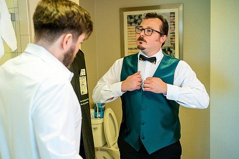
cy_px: 81
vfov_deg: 27.5
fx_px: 325
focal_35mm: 49
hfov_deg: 40.3
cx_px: 109
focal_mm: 38
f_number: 2.8
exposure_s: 1/125
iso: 1250
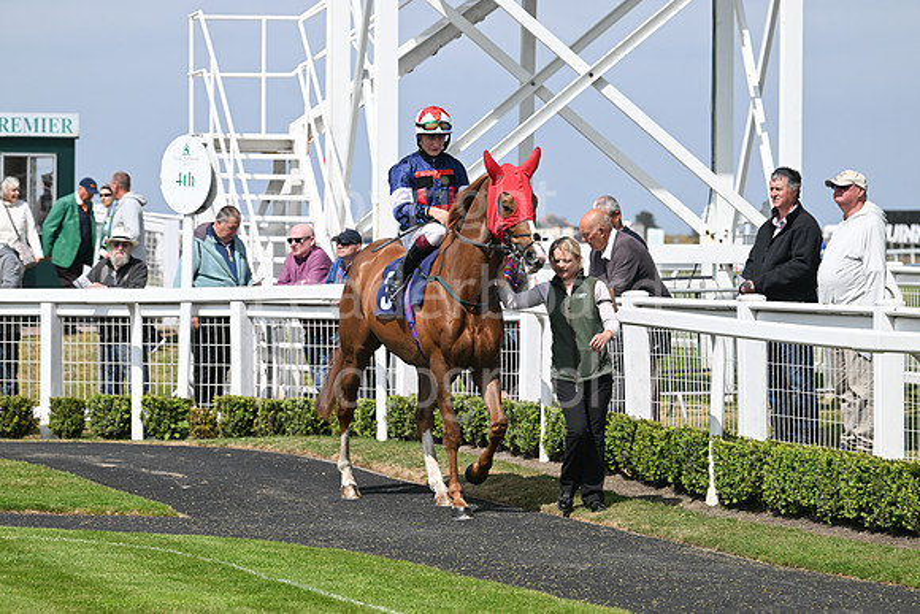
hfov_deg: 12.1
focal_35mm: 170
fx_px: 4345
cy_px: 307
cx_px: 460
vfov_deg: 8.1
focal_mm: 170
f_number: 6.3
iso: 400
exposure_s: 1/2500
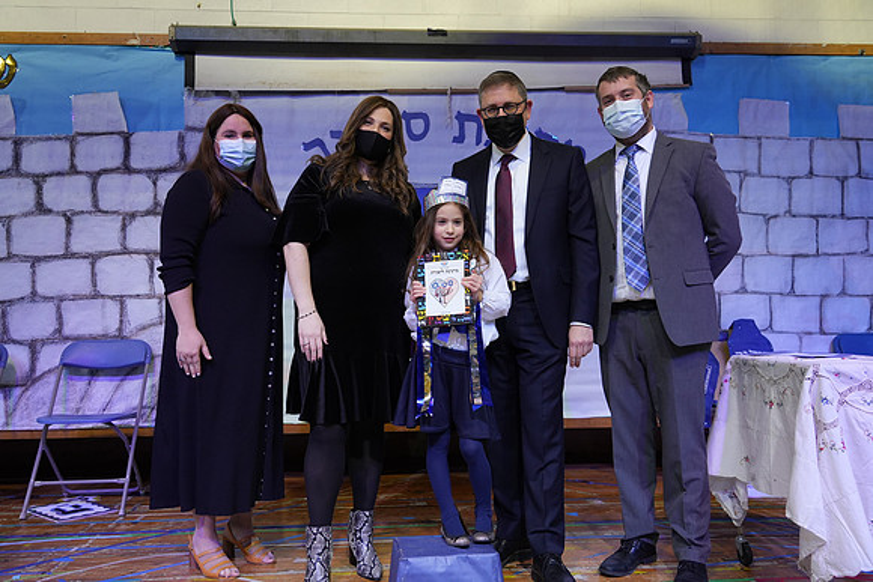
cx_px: 436
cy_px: 291
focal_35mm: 31
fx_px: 752
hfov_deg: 60.3
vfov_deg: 42.3
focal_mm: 31
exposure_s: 1/125
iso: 1600
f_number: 4.5
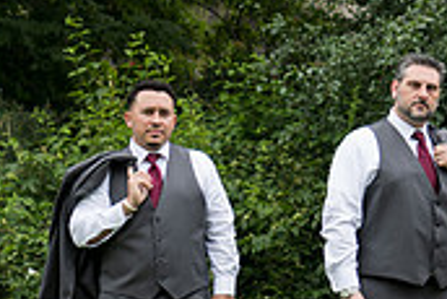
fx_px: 2063
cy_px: 150
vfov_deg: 8.3
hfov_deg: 11.8
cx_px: 673
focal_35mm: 166
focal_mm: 48
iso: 80
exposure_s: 1/320
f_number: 2.8
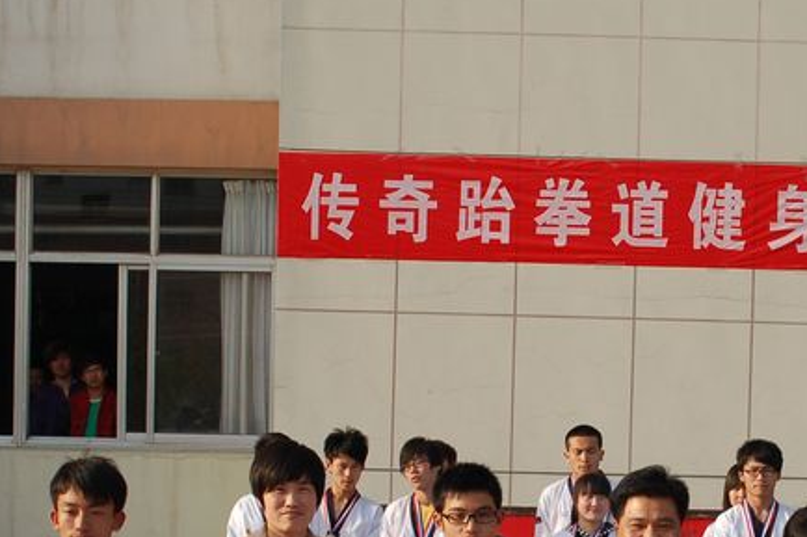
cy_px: 483
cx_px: 580
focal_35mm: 87
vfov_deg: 15.5
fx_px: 1949
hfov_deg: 23.2
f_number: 8
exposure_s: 1/250
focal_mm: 28
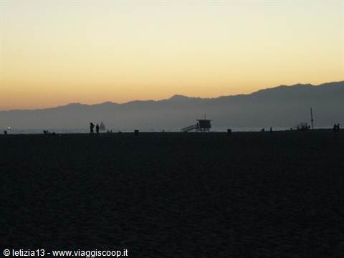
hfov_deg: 16.1
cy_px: 129
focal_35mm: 122
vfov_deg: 12.1
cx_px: 172
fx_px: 1212
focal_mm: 20.3
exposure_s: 1/20
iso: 200
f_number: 3.2
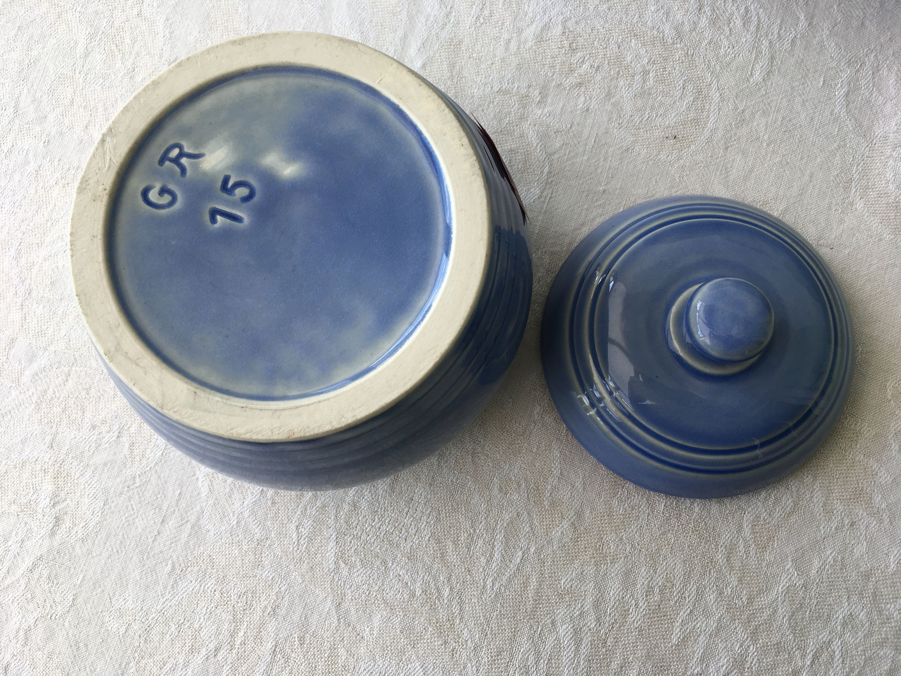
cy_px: 338
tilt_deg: -81.6
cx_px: 450
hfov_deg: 61.7
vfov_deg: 48.2
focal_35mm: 29
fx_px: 755
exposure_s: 1/120
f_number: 2.2
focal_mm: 4.15
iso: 25
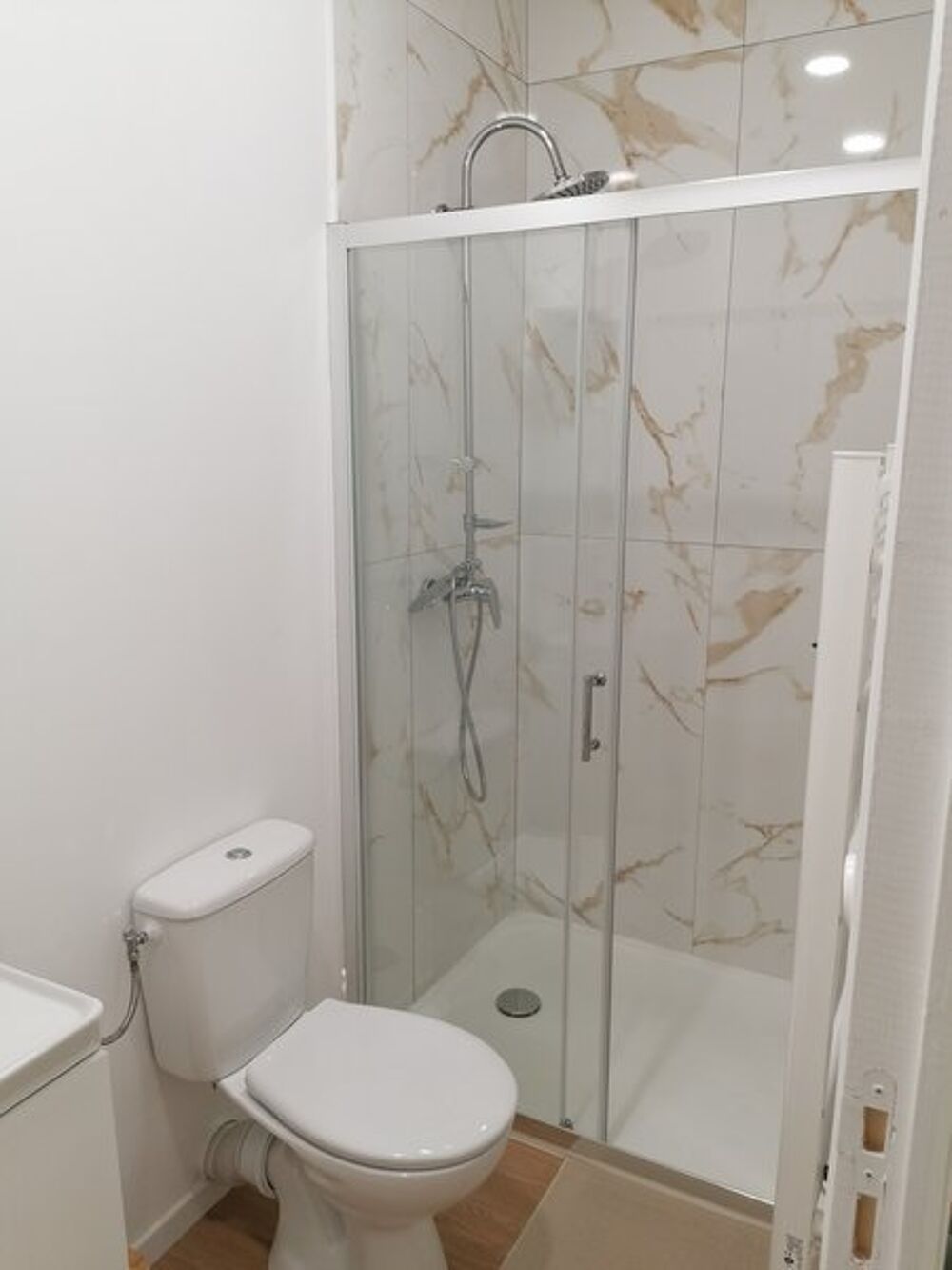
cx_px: 476
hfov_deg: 51.4
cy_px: 635
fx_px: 990
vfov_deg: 65.3
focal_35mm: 27
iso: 80
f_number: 1.8
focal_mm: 4.75
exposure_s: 1/50
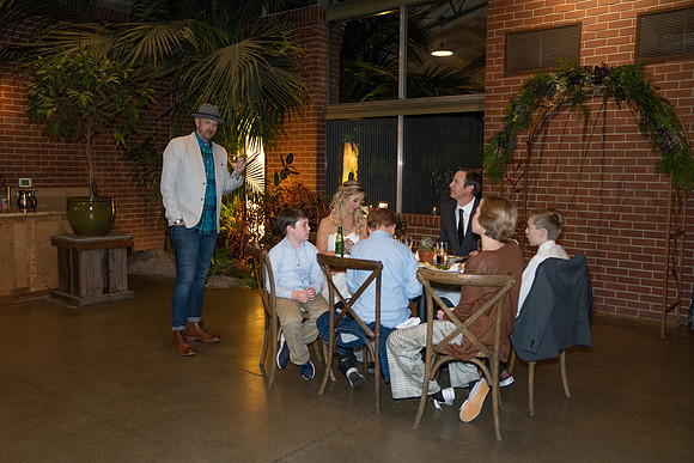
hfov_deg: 58.6
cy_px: 232
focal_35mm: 32
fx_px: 618
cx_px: 347
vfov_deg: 41.1
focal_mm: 32
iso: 3200
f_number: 2.8
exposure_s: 1/125
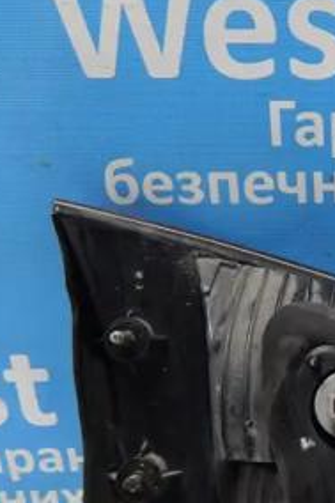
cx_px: 399
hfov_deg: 23.0
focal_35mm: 54
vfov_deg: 36.7
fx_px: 755
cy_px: 306
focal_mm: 4
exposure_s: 1/100
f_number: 3
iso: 400
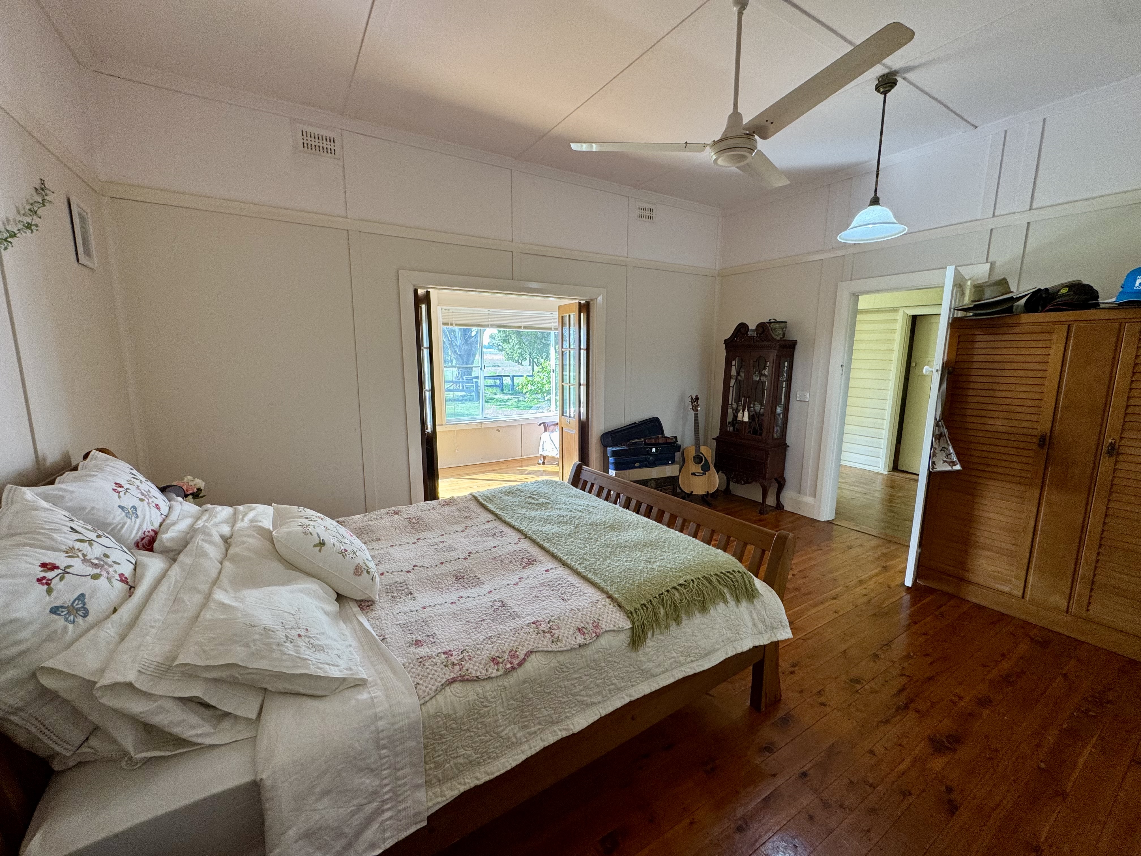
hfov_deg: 102.1
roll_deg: +0.9
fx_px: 461
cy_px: 428
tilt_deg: -9.2
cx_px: 570
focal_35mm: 14
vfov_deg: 85.7
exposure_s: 1/100
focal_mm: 2.22
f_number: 2.2
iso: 100
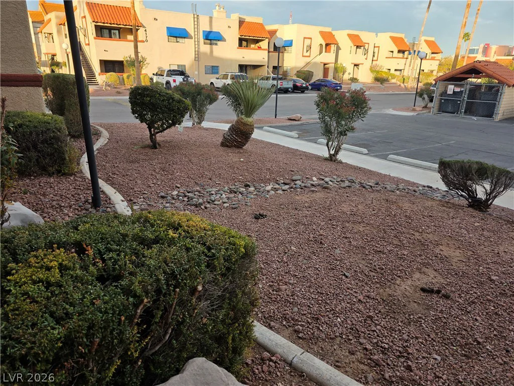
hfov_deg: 73.9
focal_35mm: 23
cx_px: 257
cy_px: 193
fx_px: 342
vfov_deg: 58.9
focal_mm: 6.3
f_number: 1.7
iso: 80
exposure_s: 1/1286
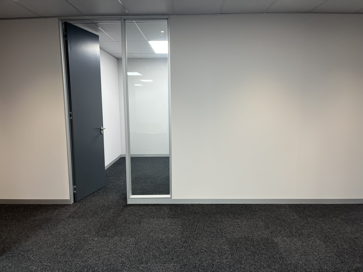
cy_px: 136
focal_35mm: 26
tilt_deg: -6.2
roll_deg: -1.0
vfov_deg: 53.1
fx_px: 273
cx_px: 182
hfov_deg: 67.3
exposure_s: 1/100
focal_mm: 5.1
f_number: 1.6
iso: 100
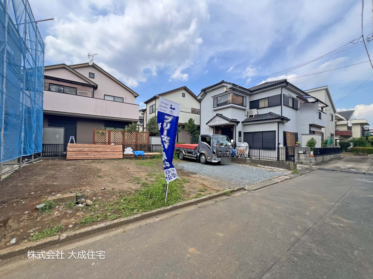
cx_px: 186
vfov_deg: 89.9
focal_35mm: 13
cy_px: 140
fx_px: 140
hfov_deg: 106.2
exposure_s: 1/723
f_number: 1.8
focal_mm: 1.57
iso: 32
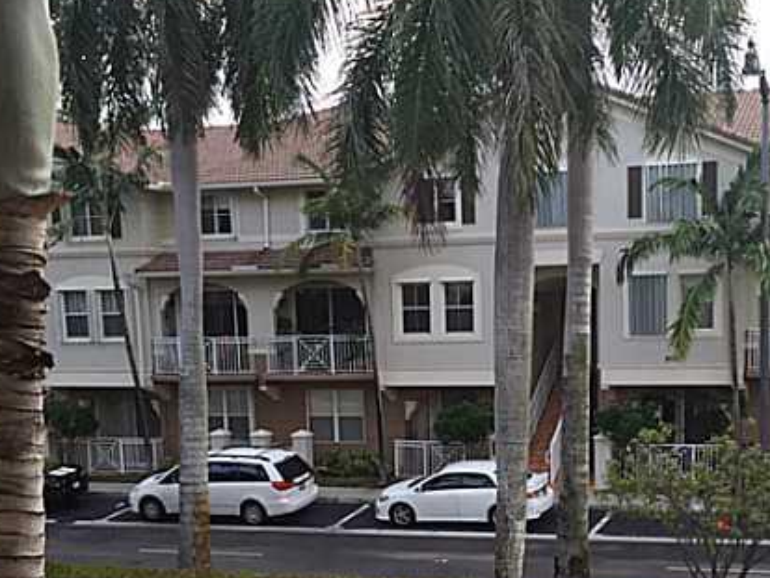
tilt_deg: -8.6
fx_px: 1246
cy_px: 502
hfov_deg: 34.0
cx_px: 508
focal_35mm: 56
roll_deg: +0.6
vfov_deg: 25.4
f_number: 2.2
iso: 64
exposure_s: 1/120
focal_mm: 4.15
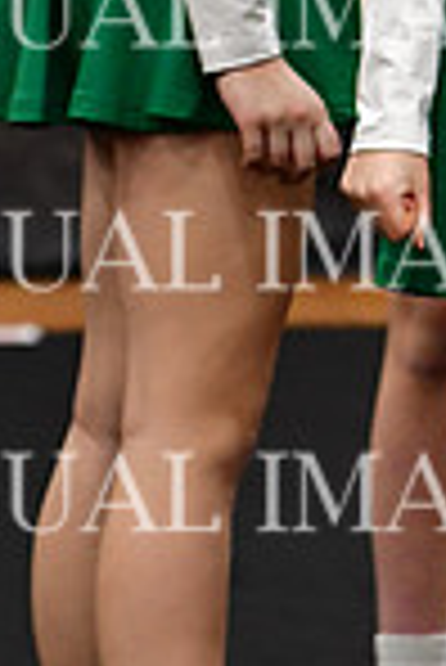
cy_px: -112
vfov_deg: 1.8
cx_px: 610
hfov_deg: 1.2
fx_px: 21764
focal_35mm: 1174
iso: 4000
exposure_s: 1/500
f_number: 3.5
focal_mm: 200
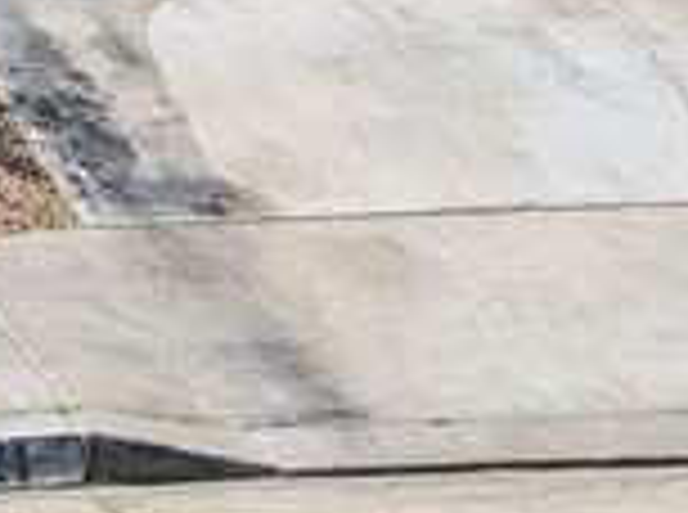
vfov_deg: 8.0
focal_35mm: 161
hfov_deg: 10.6
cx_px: -926
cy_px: -999
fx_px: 3192
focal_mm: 12.3
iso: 100
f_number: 2.8
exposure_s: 1/80
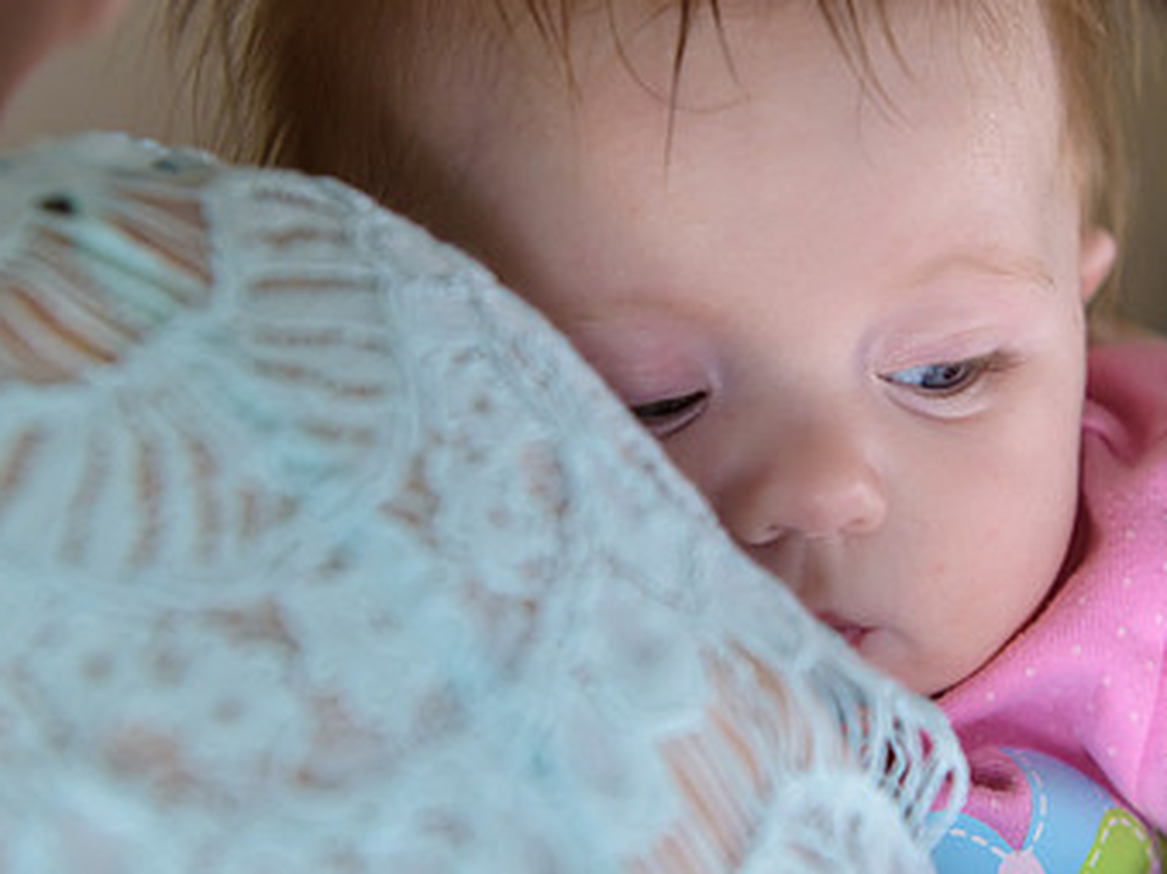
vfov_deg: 19.9
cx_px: 840
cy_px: 391
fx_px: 2494
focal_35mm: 74
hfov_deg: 26.1
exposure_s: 1/125
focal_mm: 45
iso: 1600
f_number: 3.2
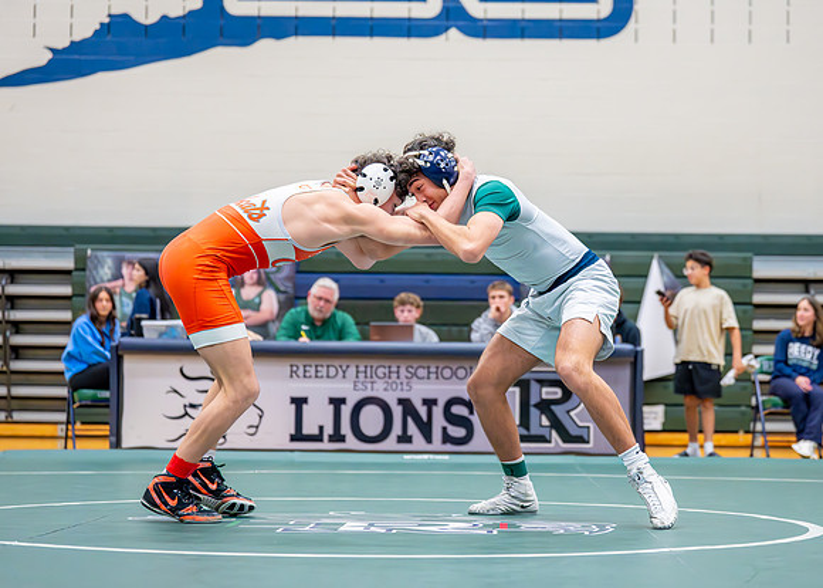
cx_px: 469
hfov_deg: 23.5
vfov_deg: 16.9
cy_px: 268
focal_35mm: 85
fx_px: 1981
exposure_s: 1/1000
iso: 6400
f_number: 2.8
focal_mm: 70
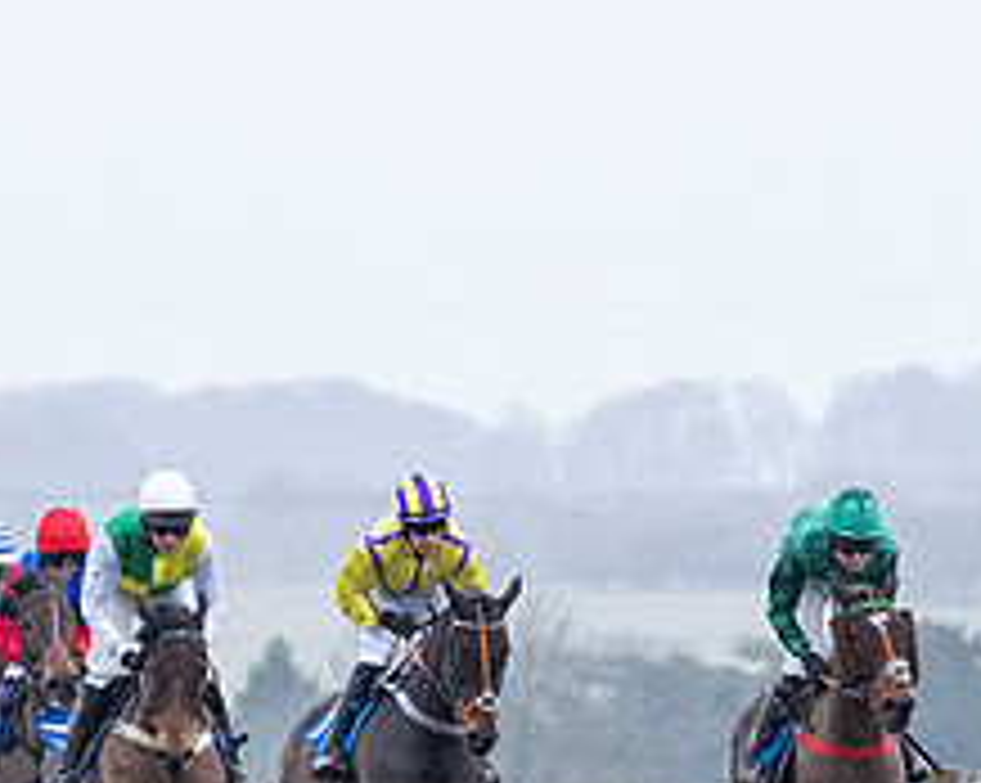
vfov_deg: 1.2
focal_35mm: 1277
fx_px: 37043
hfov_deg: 1.5
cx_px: 632
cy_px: 1115
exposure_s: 1/1000
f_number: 4
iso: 1250
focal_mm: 200
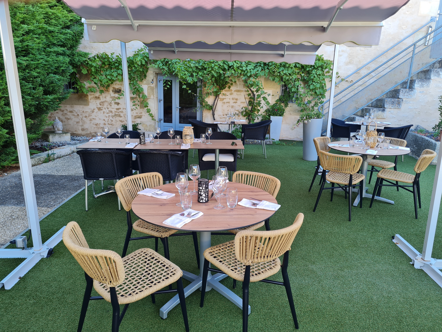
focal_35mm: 26
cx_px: 221
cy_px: 166
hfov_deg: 67.3
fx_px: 332
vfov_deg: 53.1
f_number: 1.8
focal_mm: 5.4
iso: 50
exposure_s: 1/130
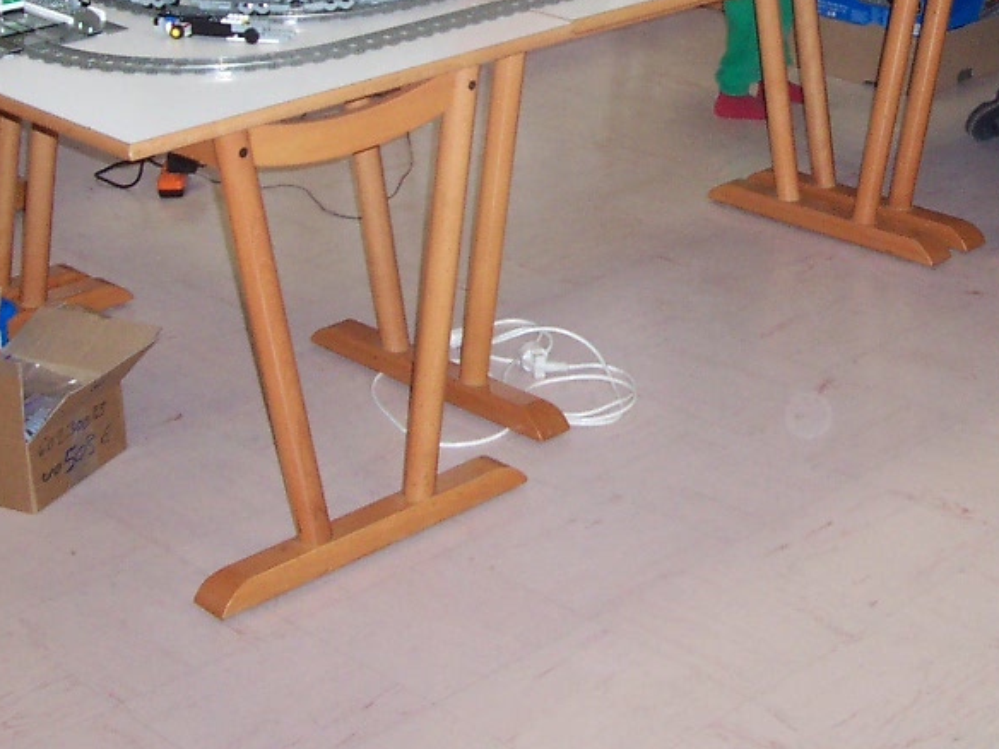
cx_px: 708
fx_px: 2193
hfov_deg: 25.4
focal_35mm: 76
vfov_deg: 19.1
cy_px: 82
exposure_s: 1/60
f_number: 2.8
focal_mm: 5.6
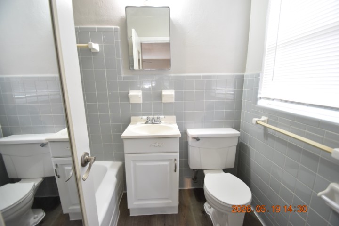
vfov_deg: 77.3
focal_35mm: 15
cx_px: 170
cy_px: 113
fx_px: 141
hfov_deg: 100.4
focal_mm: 10
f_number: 3.5
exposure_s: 1/30
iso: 800
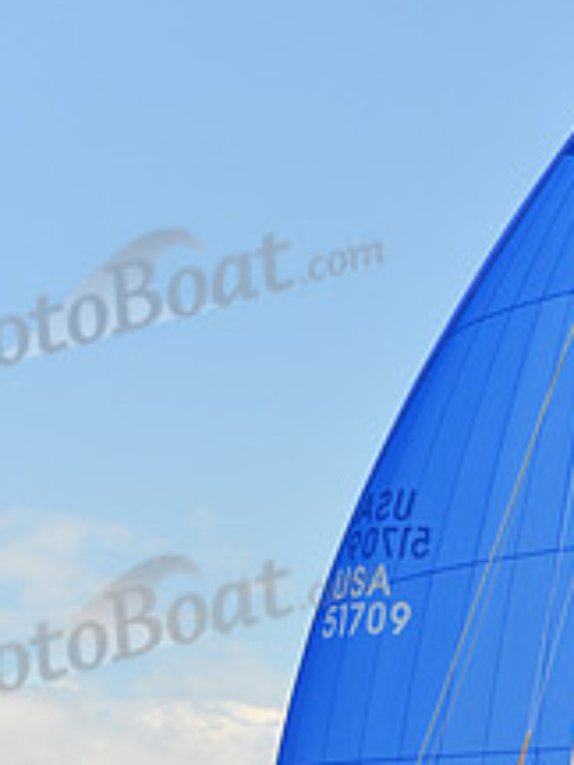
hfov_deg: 8.2
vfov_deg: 10.8
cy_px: 765
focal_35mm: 181
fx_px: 4002
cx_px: 569
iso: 320
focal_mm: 70
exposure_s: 1/1600
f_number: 6.3
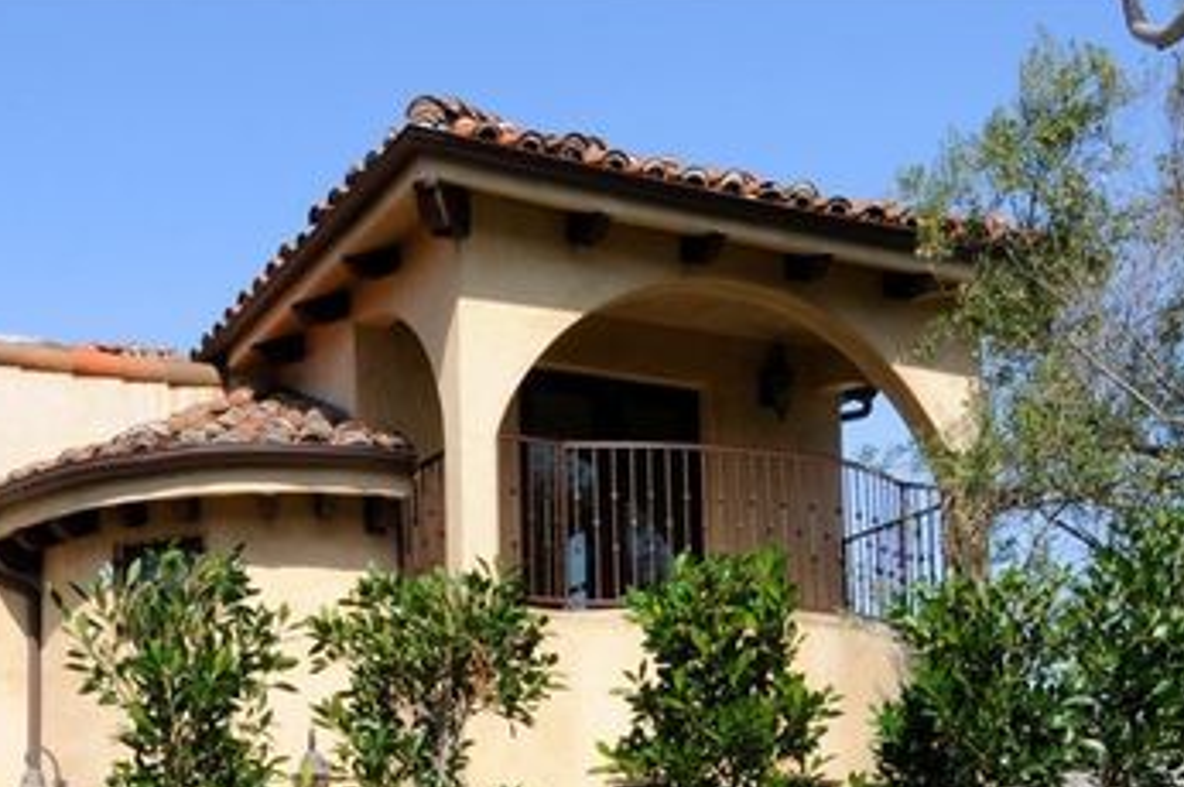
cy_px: 707
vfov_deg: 26.1
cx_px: 445
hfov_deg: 39.4
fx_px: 1643
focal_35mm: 50
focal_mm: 18
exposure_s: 1/60
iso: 200
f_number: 22
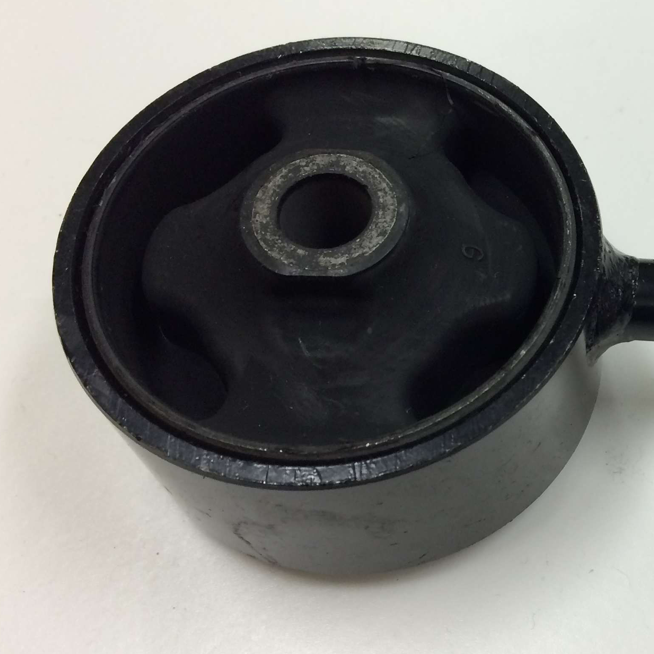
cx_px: 678
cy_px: 334
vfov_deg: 30.6
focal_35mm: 56
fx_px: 1197
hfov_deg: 28.4
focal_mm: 4.12
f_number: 2.2
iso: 50
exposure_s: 1/33
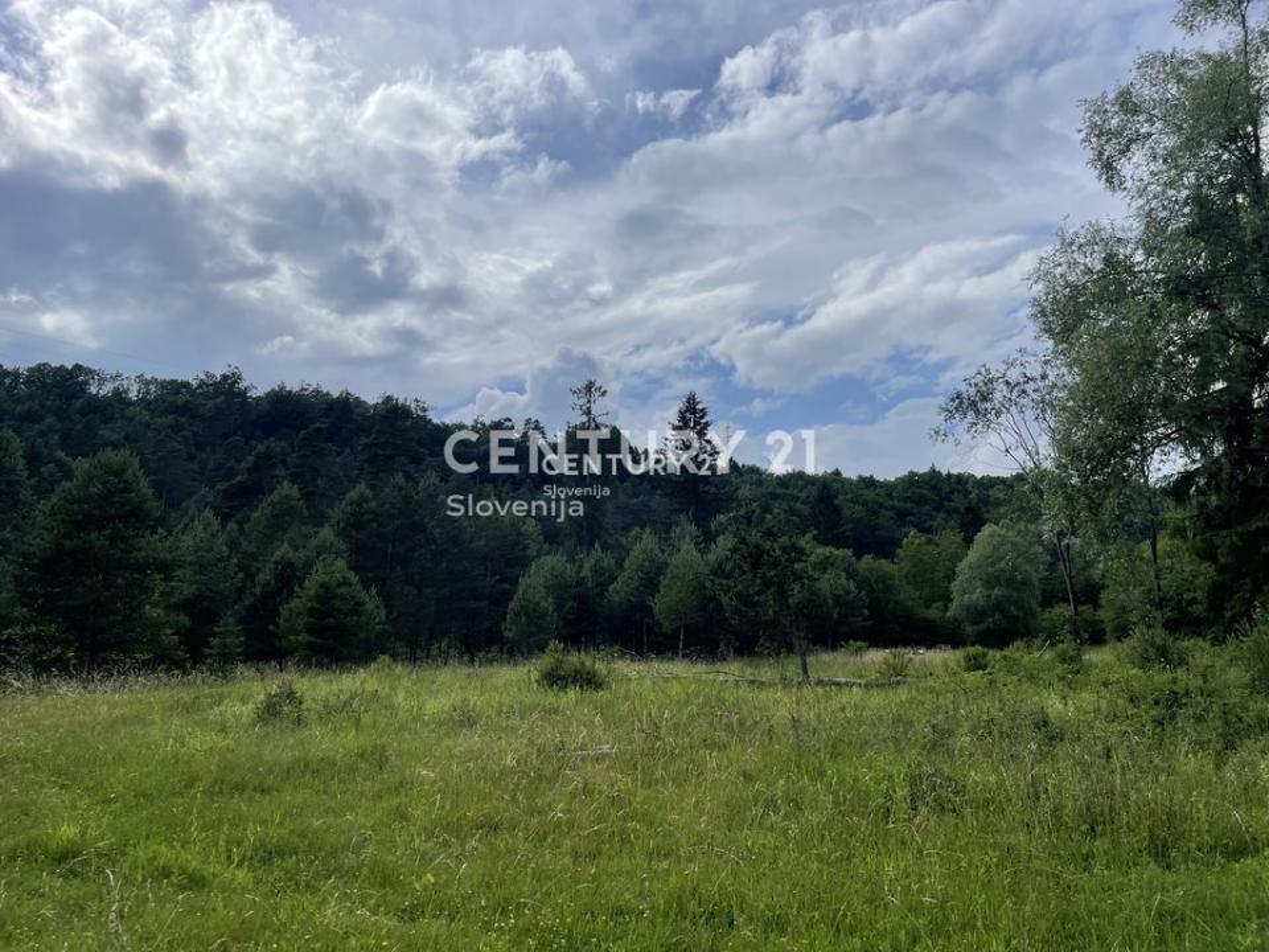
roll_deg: -1.7
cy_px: 476
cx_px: 634
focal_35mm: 26
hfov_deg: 67.3
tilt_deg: +10.3
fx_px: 953
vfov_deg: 53.1
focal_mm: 5.1
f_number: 1.6
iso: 32
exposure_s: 1/6993
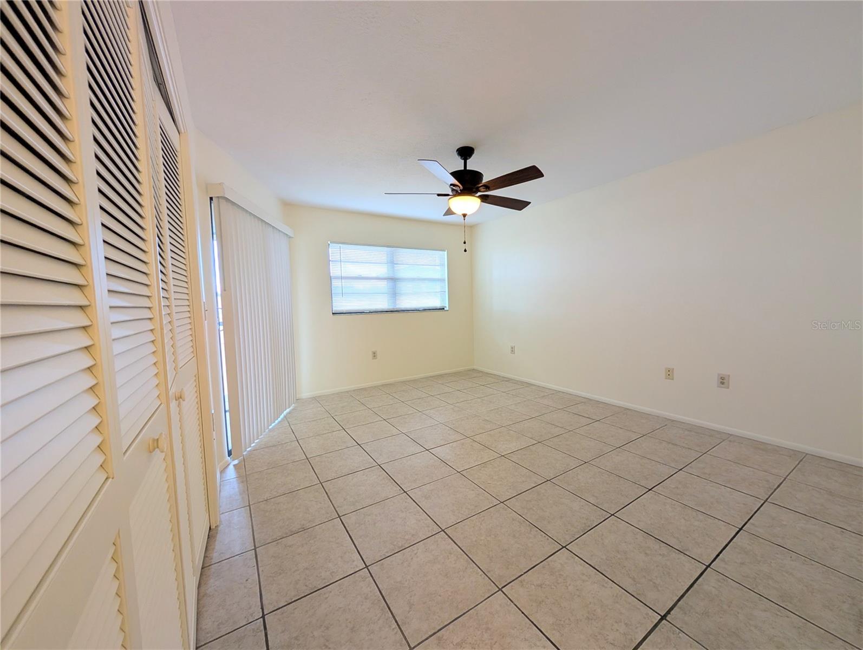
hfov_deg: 110.5
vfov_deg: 94.6
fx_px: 300
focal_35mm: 12
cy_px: 325
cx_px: 432
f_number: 1.7
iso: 67
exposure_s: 1/134
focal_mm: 2.02
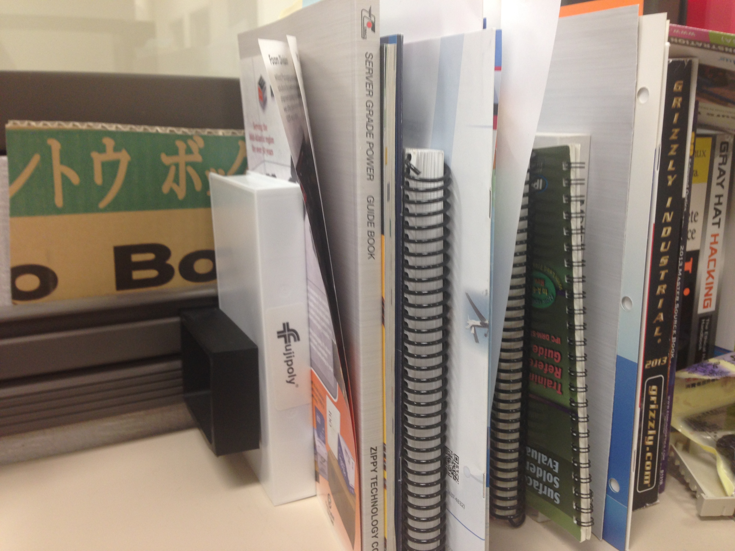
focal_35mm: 33
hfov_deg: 55.4
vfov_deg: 42.9
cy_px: 276
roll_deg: -0.1
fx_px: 701
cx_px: 368
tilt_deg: -14.0
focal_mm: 4.12
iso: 50
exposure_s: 1/20
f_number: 2.4
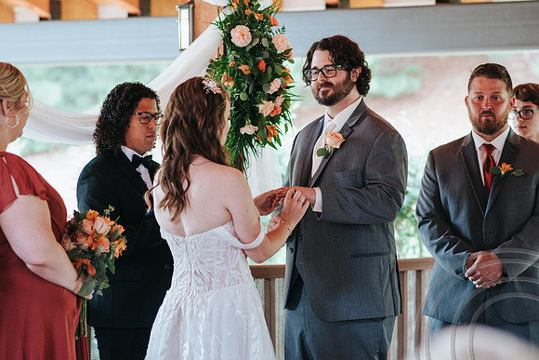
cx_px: 270
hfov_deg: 15.4
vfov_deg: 10.3
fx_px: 1991
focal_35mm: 133
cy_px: 180
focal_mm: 85
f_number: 2.8
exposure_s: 1/250
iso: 800
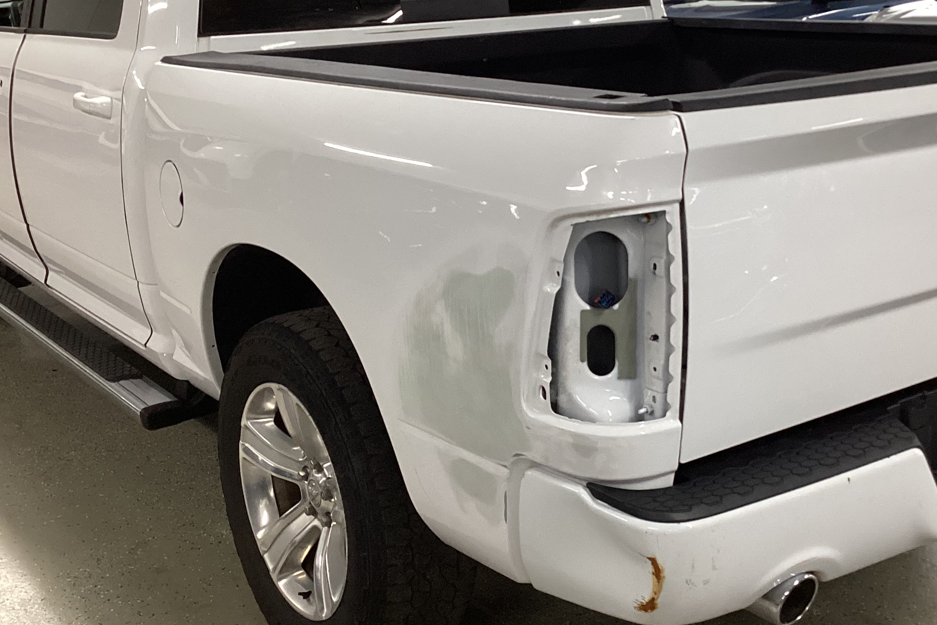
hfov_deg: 41.0
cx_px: 540
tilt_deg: -15.8
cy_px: 256
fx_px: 1249
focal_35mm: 48
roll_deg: +1.0
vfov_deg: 28.0
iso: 160
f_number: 2.4
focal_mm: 3.3
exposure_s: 1/50
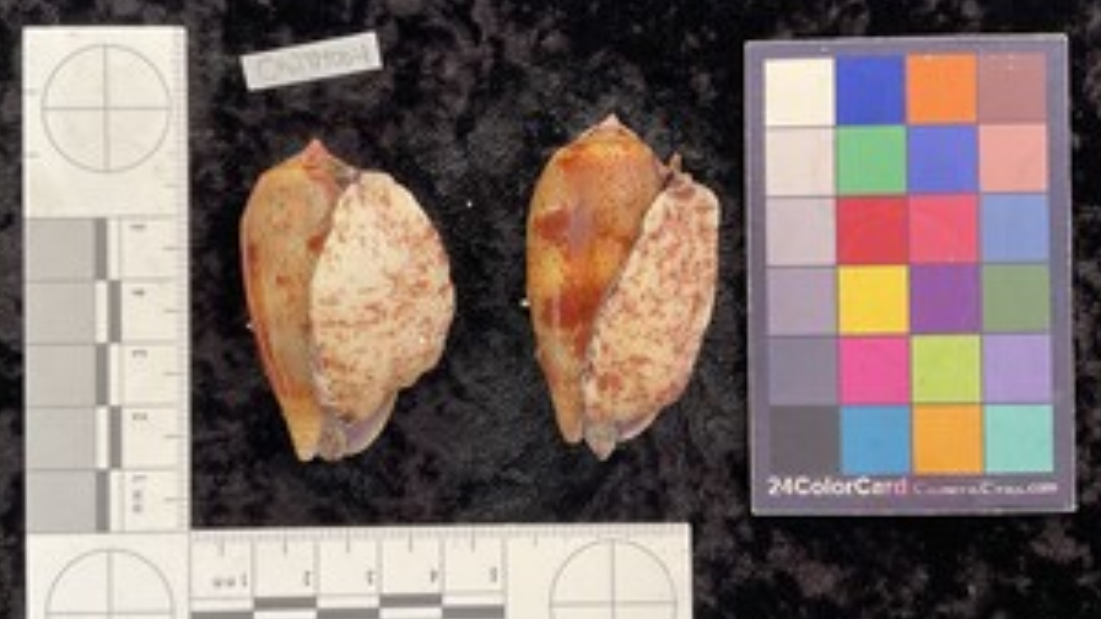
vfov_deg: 32.0
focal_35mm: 37
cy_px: 300
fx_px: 1080
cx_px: 508
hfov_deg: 54.0
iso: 64
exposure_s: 1/50
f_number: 1.8
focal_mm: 3
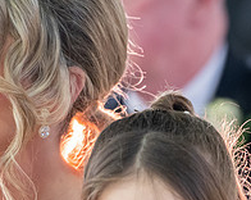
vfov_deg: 2.0
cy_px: 243
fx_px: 5583
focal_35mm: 753
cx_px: 223
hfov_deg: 2.6
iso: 1000
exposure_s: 1/100
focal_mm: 195
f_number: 2.8
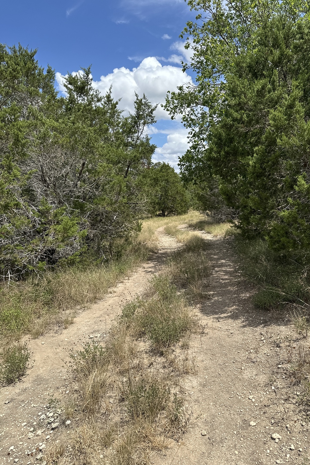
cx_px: 174
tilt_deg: -5.7
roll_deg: +1.3
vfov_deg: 71.5
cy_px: 232
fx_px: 323
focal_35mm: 25
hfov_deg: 51.2
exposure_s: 1/4762
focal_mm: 6.86
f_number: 1.78
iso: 80
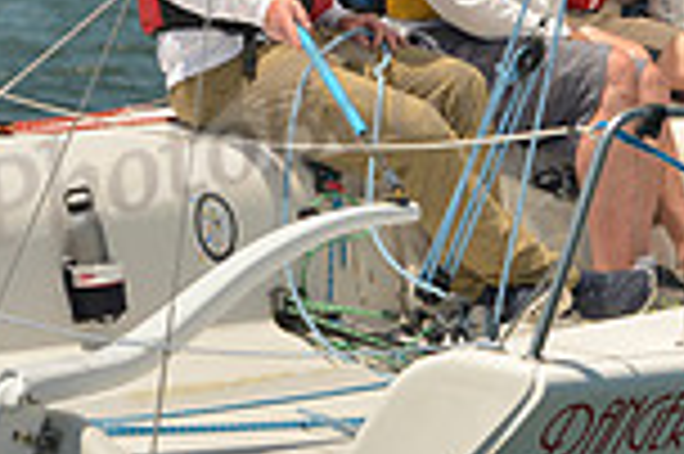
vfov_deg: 2.6
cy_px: -164
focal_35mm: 535
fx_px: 10154
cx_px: 846
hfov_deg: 3.8
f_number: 7.1
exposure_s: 1/640
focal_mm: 140
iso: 200
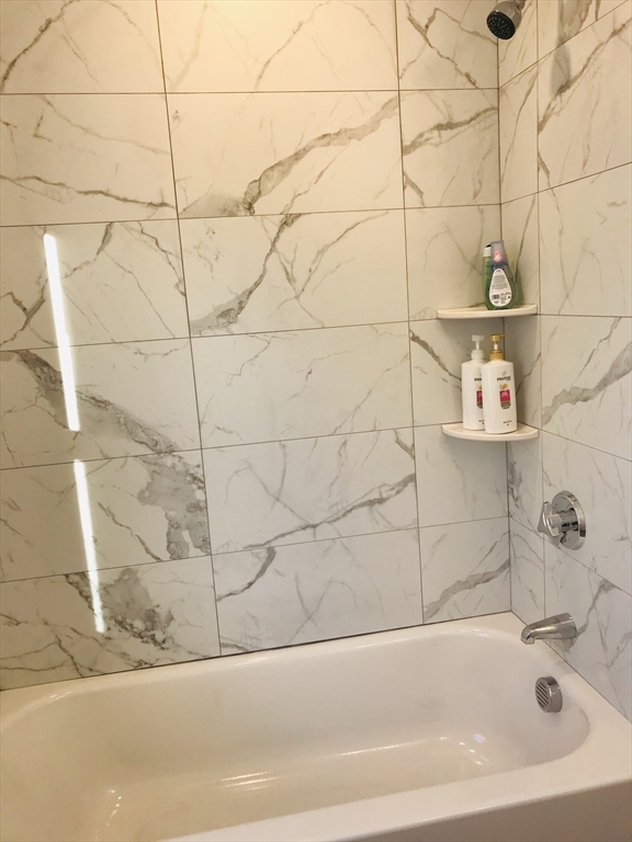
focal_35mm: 28
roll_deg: +4.2
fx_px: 682
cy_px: 421
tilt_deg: -9.3
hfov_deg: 49.7
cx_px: 316
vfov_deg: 63.4
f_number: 1.8
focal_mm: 3.99
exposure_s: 1/120
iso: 40
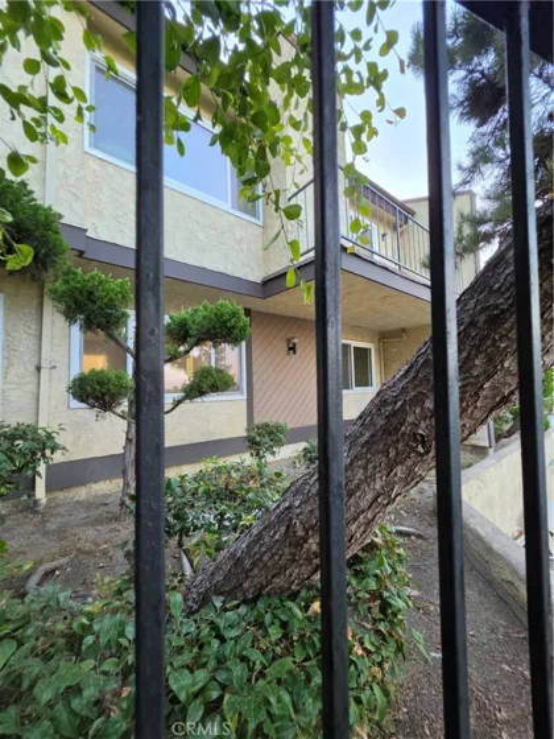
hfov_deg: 89.9
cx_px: 277
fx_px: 277
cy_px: 370
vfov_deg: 106.2
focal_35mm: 13
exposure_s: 1/120
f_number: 1.9
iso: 160
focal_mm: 2.2
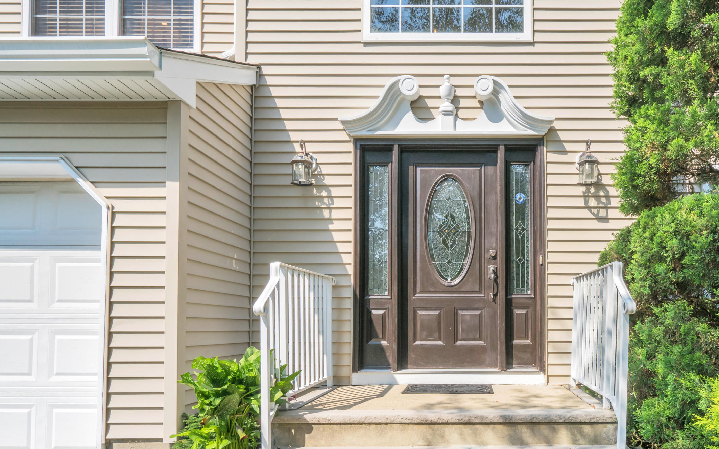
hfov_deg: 75.0
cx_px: 473
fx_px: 451
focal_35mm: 23
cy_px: 318
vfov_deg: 51.4
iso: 200
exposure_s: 1/40
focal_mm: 16
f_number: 16
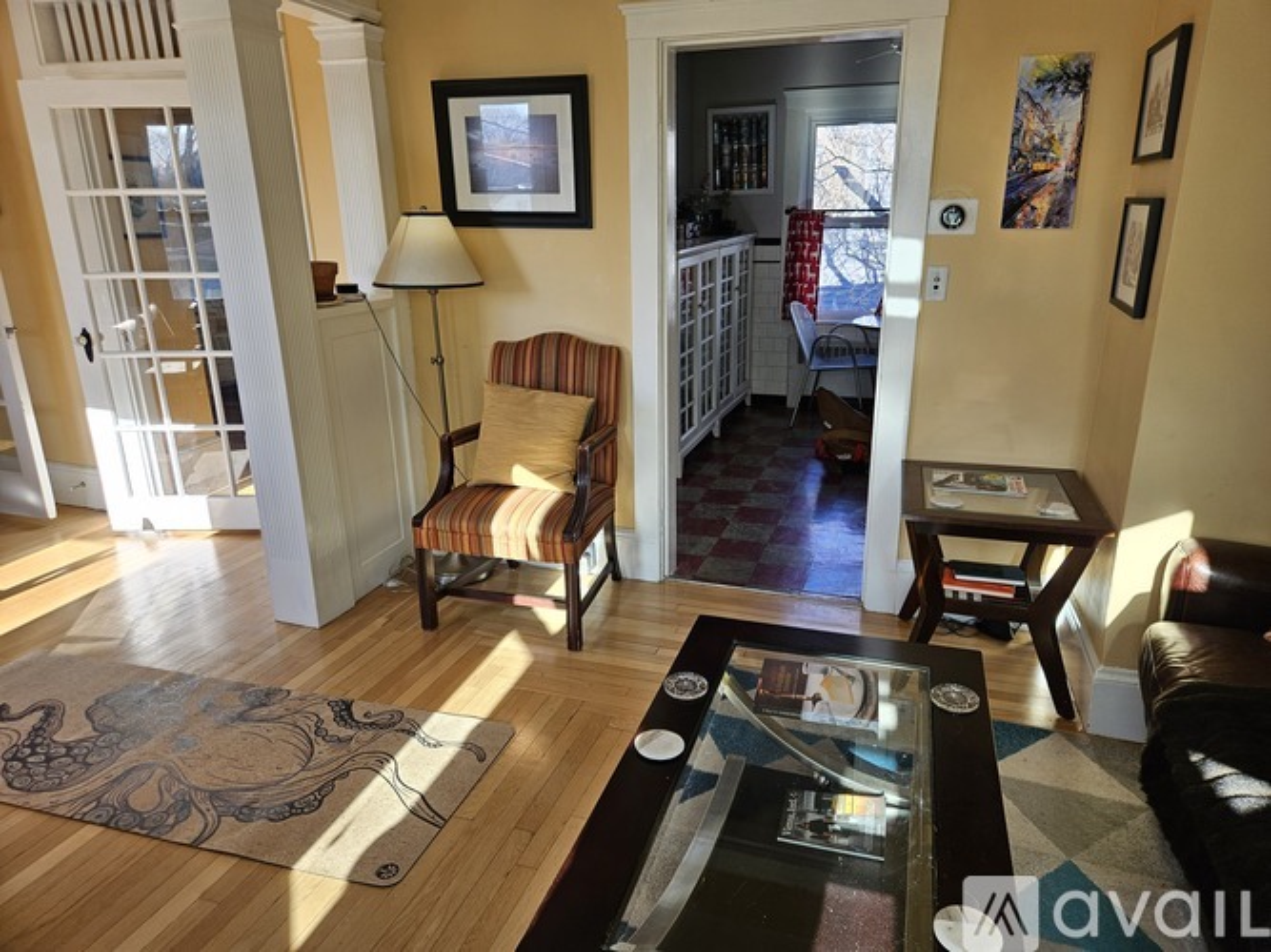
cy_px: 476
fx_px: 844
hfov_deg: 73.9
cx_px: 636
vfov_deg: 58.9
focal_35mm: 23
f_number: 1.8
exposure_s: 1/120
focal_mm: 5.4
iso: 40
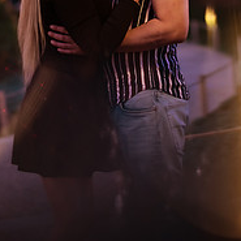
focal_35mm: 120
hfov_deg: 14.5
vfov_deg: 14.3
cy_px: -10
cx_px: 138
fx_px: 945
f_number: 1.4
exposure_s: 1/125
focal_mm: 58
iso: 1250
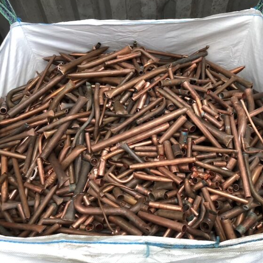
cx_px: 128
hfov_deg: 48.4
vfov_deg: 48.4
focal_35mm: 34
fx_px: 292
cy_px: 129
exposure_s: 1/60
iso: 32
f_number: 1.8
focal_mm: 4
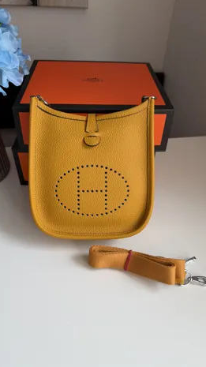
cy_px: 187
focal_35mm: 27
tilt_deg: -42.3
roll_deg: -2.2
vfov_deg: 69.9
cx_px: 102
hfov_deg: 42.8
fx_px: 263
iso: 64
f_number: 1.78
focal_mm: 6.76
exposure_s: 1/275
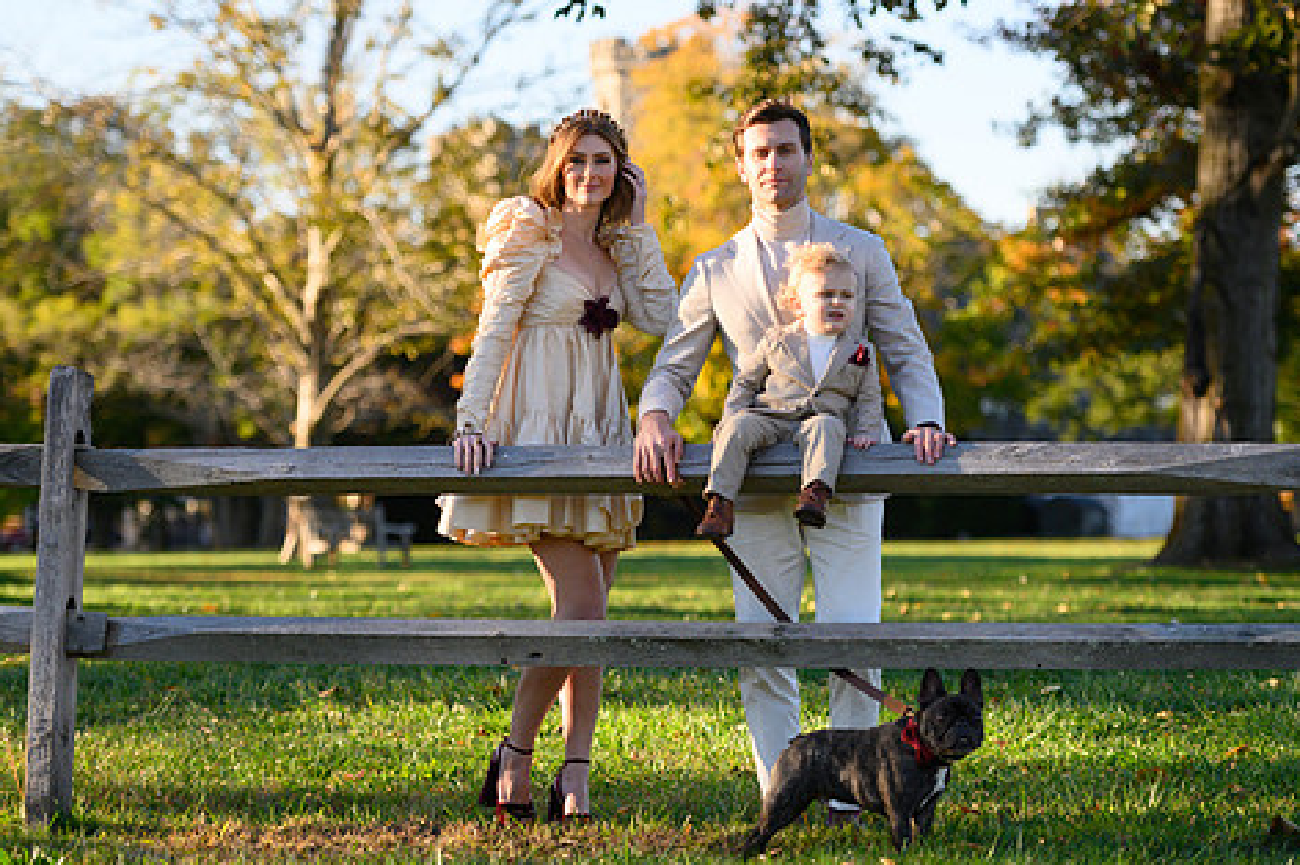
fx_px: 4655
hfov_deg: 15.9
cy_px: 421
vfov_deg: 10.6
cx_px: 727
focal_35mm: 129
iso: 1600
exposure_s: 1/8000
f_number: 3.2
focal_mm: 105
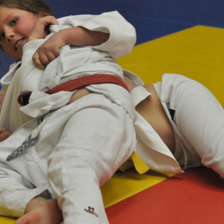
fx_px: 1537
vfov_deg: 8.3
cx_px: 54
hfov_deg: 8.3
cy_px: 110
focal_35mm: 210
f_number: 4
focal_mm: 78
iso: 1600
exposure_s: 1/250
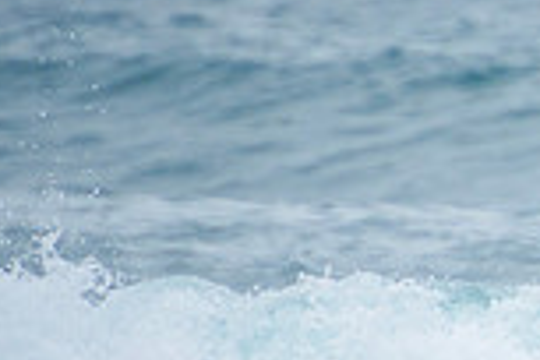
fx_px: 34107
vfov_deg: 0.6
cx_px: 967
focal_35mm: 2274
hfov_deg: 0.9
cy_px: 288
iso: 360
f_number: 5.6
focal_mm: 400
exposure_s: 1/2000
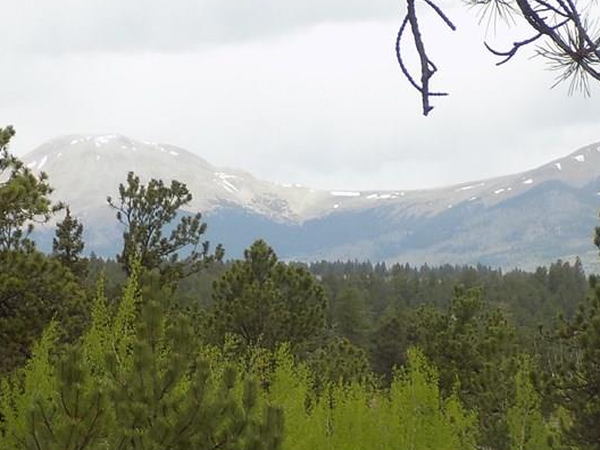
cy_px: 408
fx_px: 3259
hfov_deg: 10.5
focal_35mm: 188
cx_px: 307
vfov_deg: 7.9
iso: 80
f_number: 4.6
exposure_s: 1/250
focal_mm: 17.2
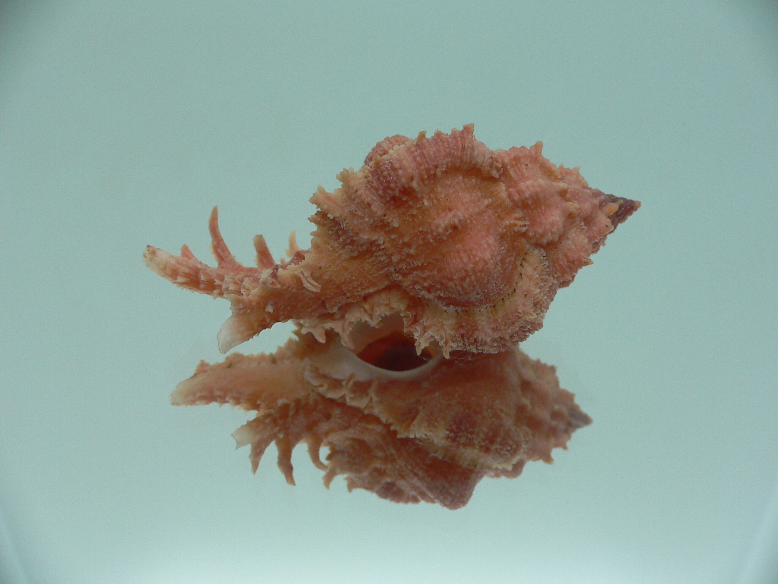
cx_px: 389
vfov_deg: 40.7
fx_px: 787
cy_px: 292
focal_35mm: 35
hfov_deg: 52.6
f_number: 2.8
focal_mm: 4.6
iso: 80
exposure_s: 1/60
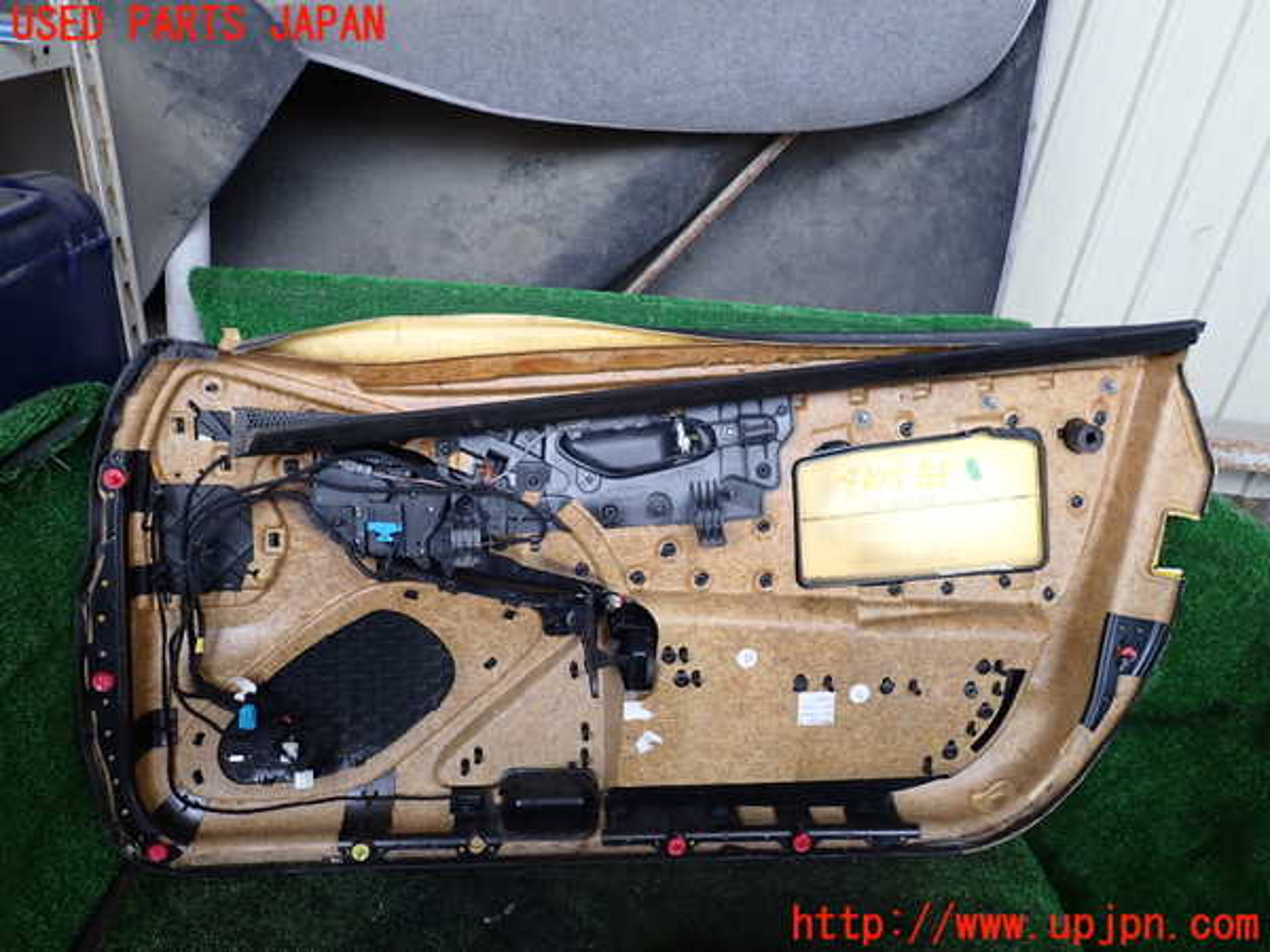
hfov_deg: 69.4
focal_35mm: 25
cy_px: 476
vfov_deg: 54.9
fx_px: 917
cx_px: 635
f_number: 2.8
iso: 100
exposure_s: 1/80
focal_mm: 4.5
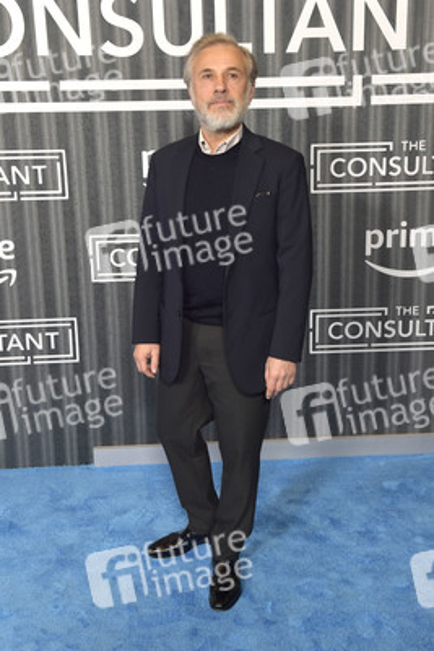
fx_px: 759
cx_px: 217
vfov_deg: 46.4
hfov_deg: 31.9
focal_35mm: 42
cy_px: 326
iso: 2500
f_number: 6.3
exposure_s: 1/250
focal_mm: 42
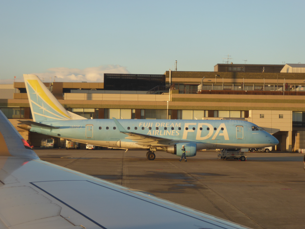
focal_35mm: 92
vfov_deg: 16.1
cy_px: 114
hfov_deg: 21.3
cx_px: 152
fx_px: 811
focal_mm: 15
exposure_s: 1/100
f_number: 4.8
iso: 100
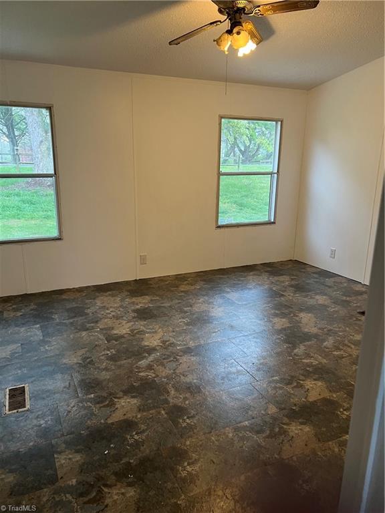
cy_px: 256
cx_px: 192
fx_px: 386
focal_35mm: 26
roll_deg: -1.8
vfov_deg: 67.3
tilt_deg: -10.8
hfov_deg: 53.1
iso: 200
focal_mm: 5.7
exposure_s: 1/59
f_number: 1.5
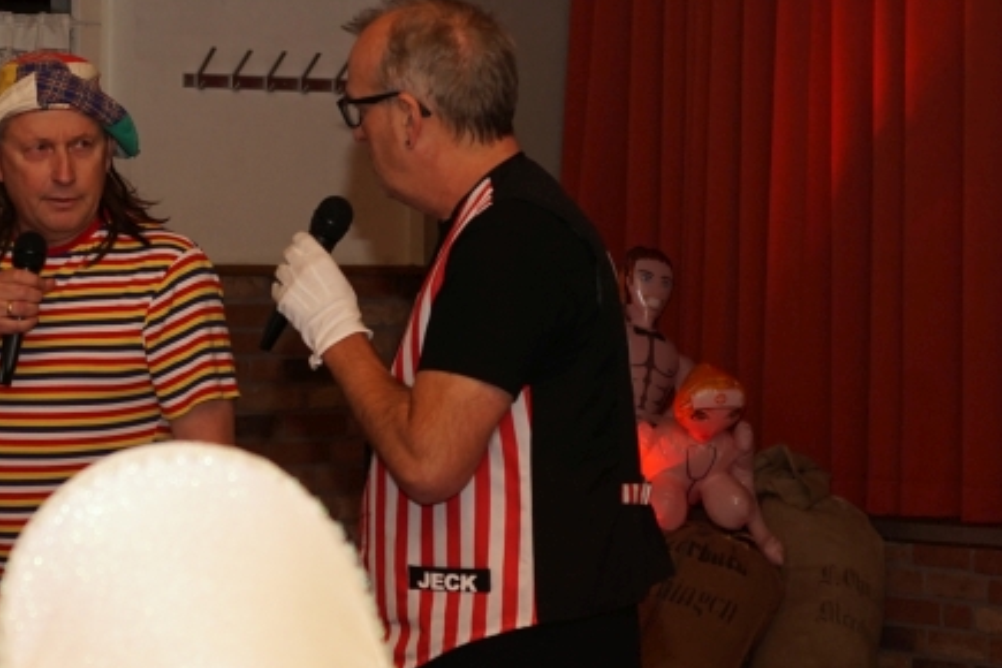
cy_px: 153
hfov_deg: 13.2
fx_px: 4318
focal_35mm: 155
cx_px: 293
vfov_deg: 8.8
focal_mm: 45
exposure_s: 1/80
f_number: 4.5
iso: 400
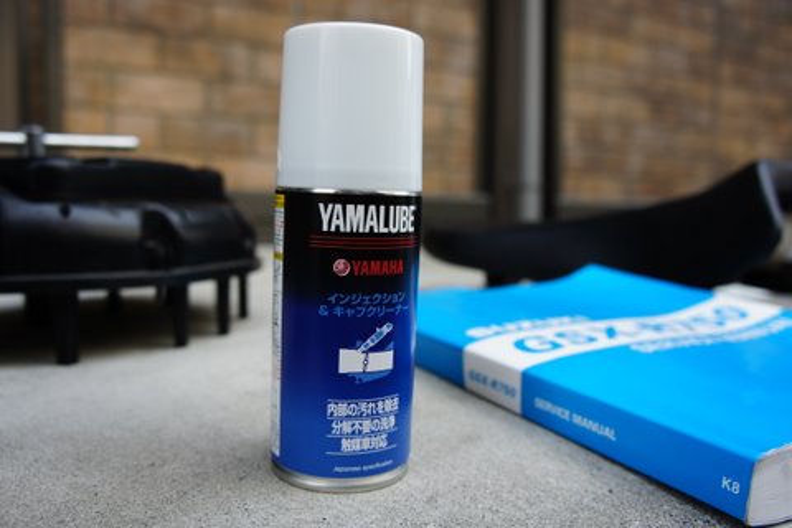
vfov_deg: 43.6
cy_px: 264
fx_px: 660
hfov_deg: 61.9
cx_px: 396
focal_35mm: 30
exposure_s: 1/160
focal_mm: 20
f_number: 4
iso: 200
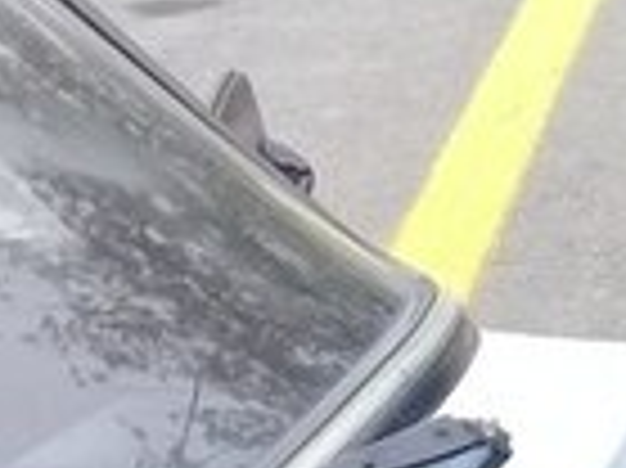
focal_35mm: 147
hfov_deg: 12.0
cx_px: 1257
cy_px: 1001
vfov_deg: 9.3
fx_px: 2656
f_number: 2.2
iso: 50
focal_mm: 3.3
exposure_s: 1/131
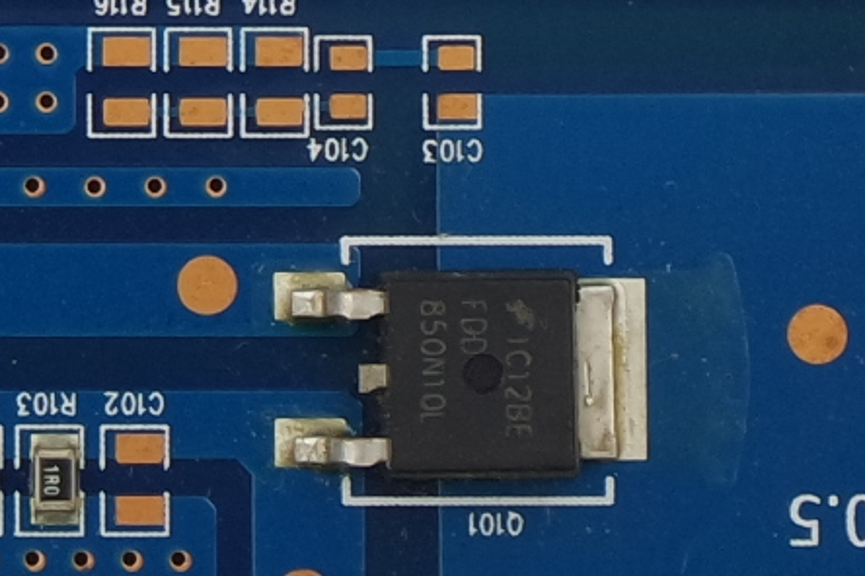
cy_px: -543
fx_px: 7736
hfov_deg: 6.4
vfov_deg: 4.2
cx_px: 74
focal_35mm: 322
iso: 160
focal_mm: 18
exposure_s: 1/125
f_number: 5
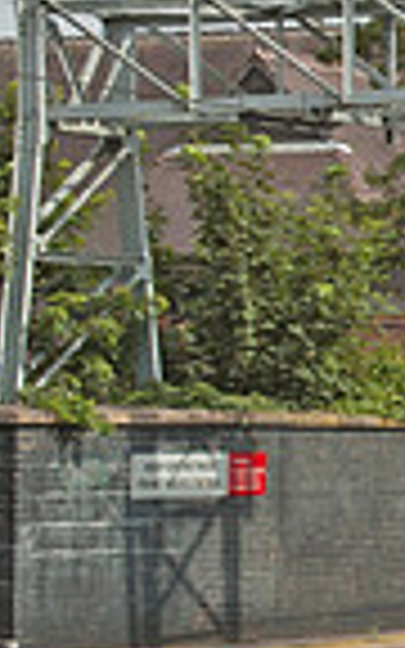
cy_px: 324
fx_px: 3374
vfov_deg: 11.0
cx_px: 1287
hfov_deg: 6.2
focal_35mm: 191
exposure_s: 1/250
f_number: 8
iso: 200
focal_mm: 31
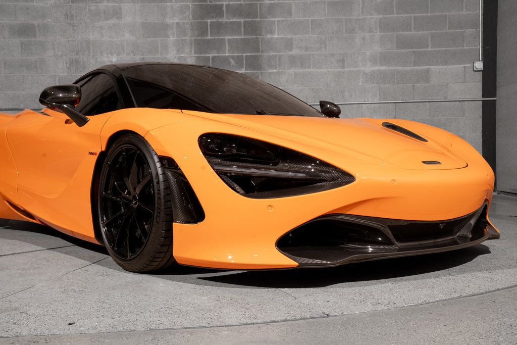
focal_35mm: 43
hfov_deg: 45.4
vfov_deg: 31.2
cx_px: 258
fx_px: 618
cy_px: 172
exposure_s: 1/50
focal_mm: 43
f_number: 11
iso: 320
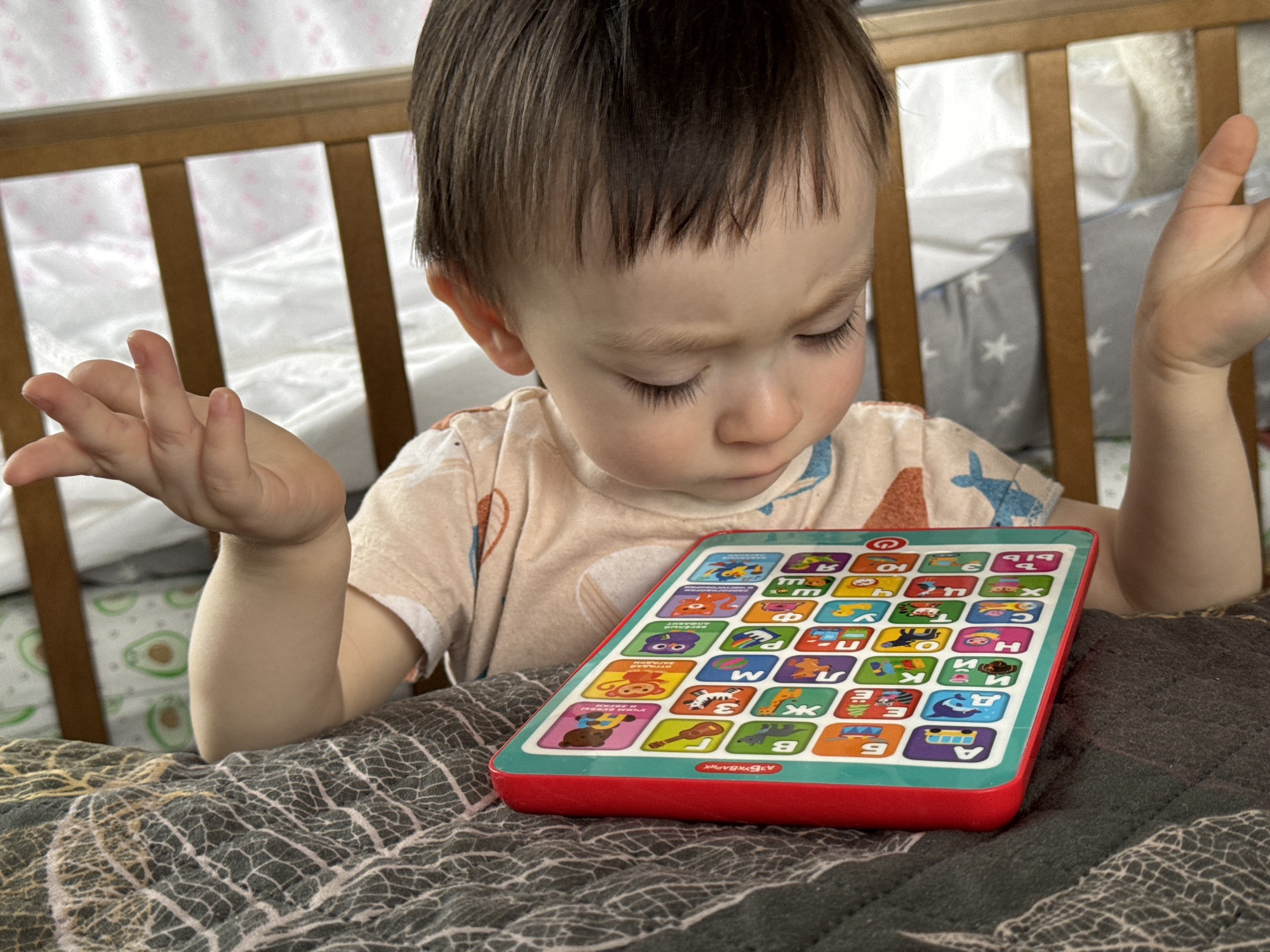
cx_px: 635
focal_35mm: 48
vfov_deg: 30.3
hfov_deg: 39.7
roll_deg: +7.5
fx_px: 1761
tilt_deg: -11.9
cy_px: 476
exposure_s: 1/60
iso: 100
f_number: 1.78
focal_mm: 6.76
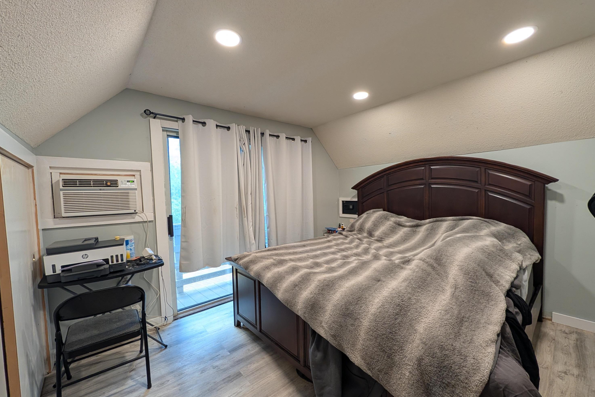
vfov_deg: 85.4
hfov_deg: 108.3
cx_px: 303
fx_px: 215
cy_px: 206
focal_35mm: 13
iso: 125
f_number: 1.7
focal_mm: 2.02
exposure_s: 1/60
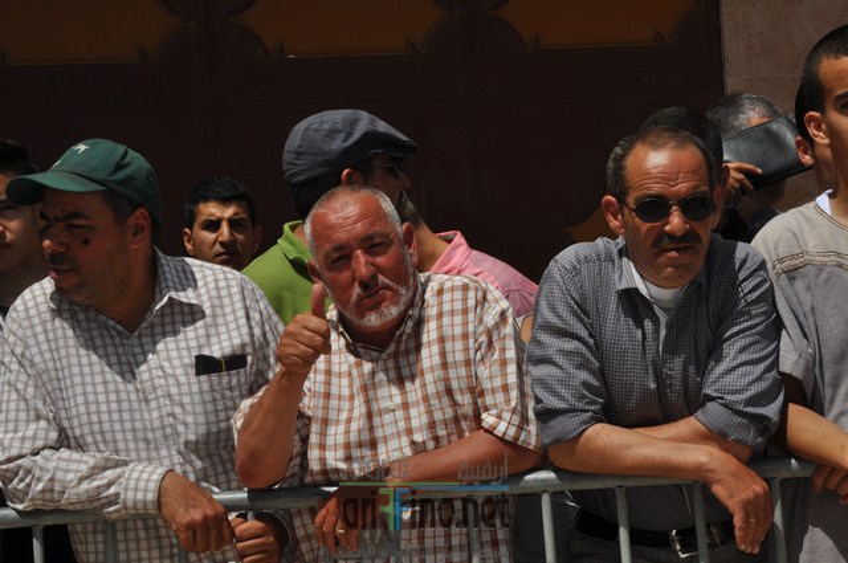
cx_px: 424
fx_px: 2188
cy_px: 282
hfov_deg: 21.9
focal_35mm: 93
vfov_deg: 14.7
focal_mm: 62
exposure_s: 1/200
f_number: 16
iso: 200
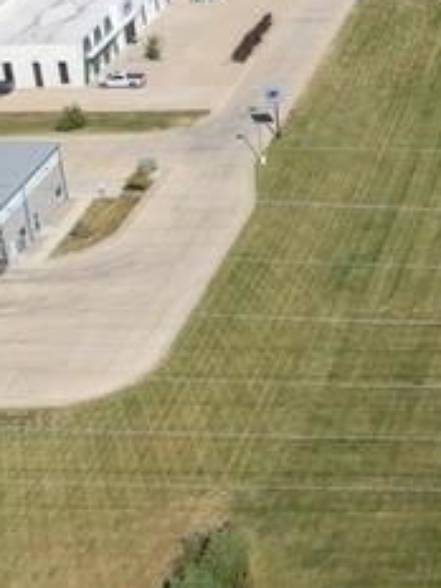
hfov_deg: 15.0
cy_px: -86
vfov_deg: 22.1
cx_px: 840
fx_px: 1410
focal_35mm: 83
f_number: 2.8
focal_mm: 12.29
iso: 100
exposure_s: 1/2000
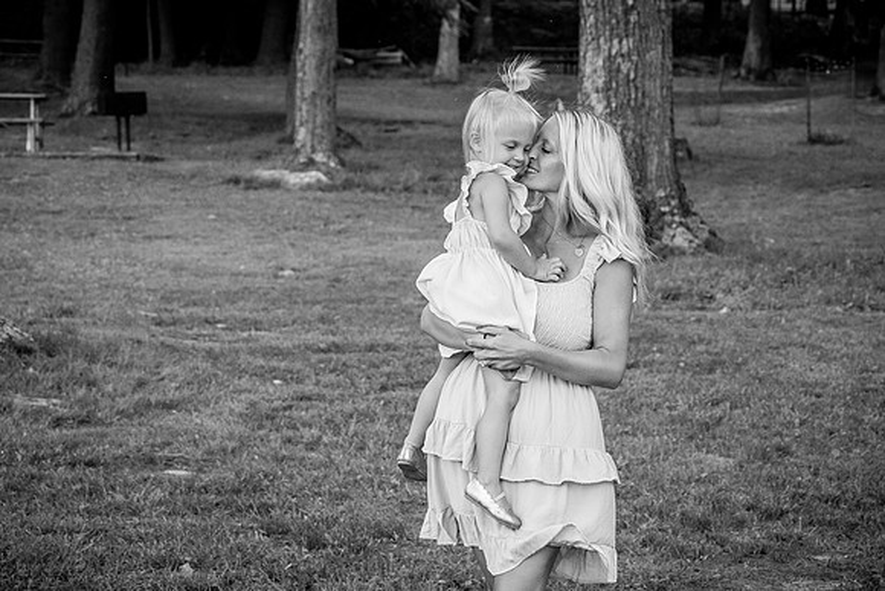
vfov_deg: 12.1
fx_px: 2787
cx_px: 439
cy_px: 282
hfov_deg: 18.0
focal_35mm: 113
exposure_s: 1/200
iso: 800
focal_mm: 70
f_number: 5.6
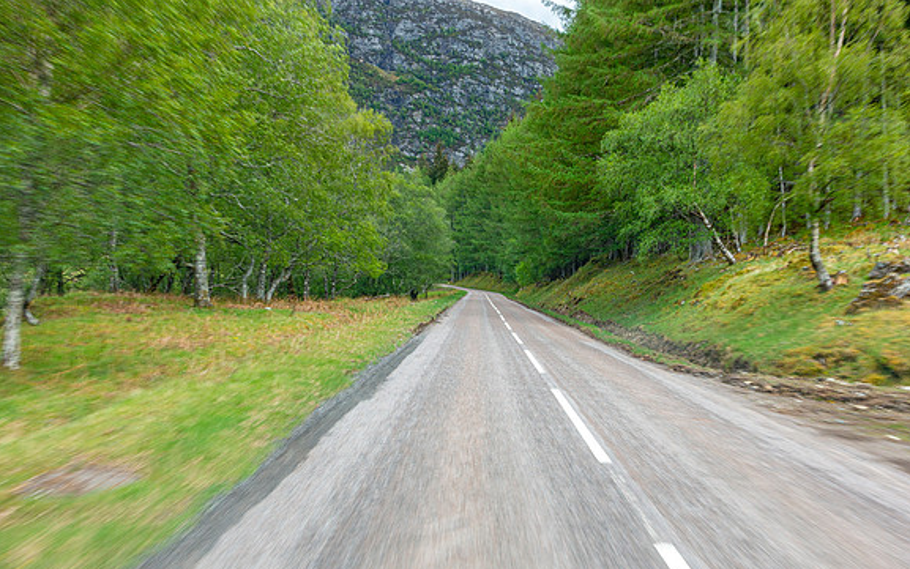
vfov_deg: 31.3
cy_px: 303
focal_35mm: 41
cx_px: 456
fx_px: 1017
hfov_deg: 48.2
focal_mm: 14.5
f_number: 7.1
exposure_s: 1/50
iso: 125
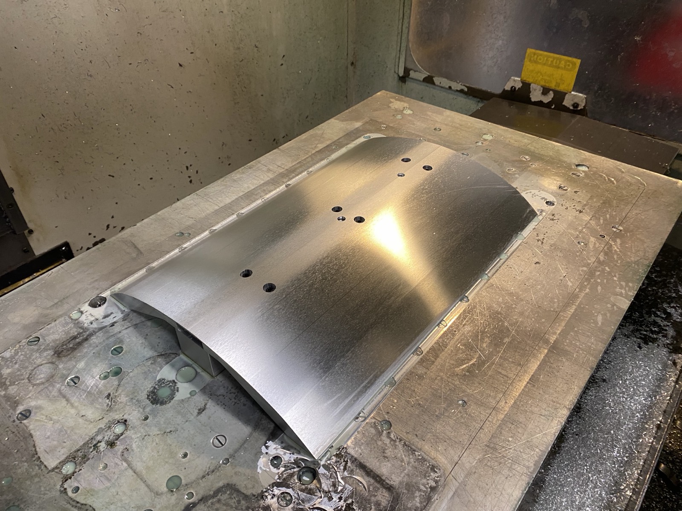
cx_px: 341
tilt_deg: -40.2
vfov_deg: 53.1
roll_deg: +1.0
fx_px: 512
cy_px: 256
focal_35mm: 26
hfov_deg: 67.3
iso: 160
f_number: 1.8
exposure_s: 1/60
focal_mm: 4.25
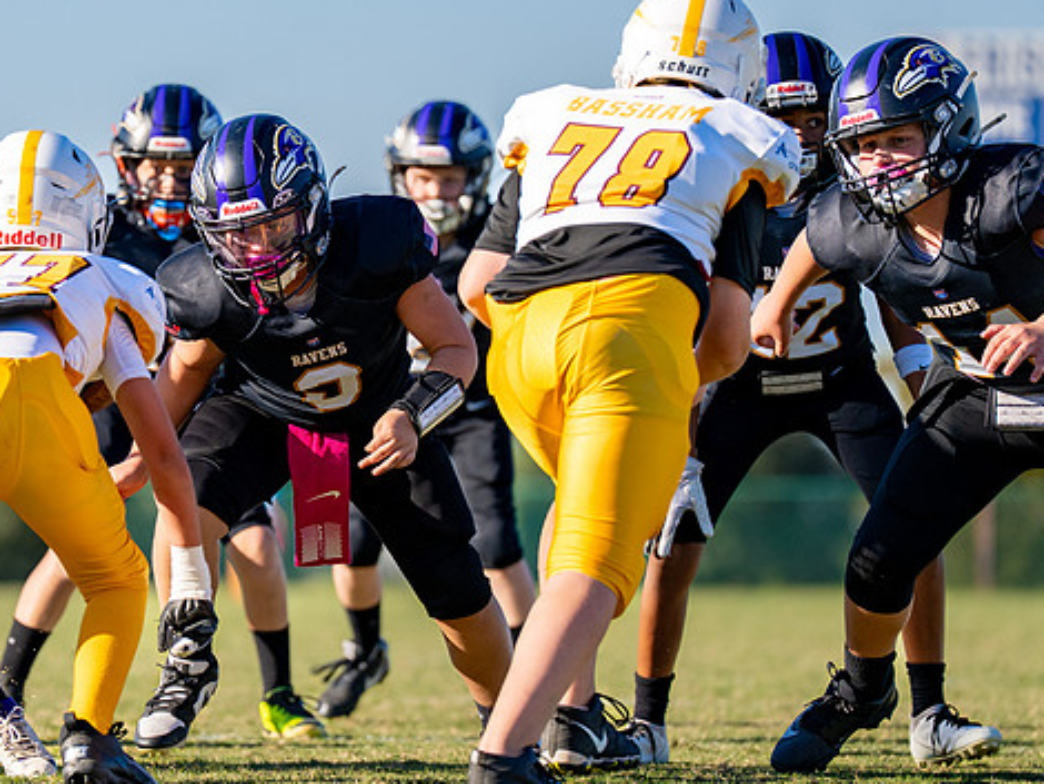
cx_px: 283
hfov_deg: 5.1
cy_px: 413
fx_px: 11768
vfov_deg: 3.8
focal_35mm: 390
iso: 160
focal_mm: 200
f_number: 2.8
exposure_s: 1/3200
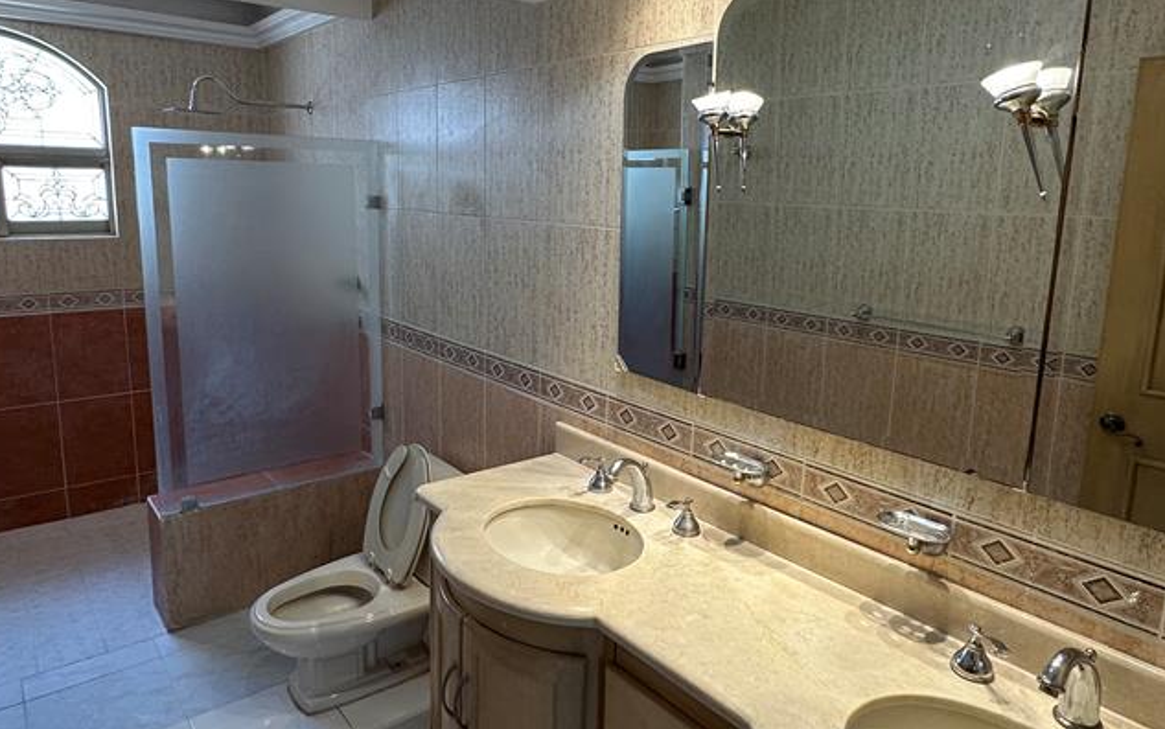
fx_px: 762
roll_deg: -0.3
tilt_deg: -8.2
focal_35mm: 24
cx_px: 565
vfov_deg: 51.0
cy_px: 318
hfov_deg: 74.8
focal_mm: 2.22
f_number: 2.2
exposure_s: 1/120
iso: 160
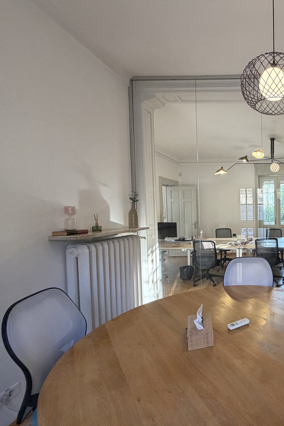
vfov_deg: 84.0
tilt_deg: -2.6
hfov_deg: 51.7
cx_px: 273
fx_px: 237
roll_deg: +1.5
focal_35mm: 20
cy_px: 218
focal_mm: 2.22
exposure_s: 1/100
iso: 320
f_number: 2.2
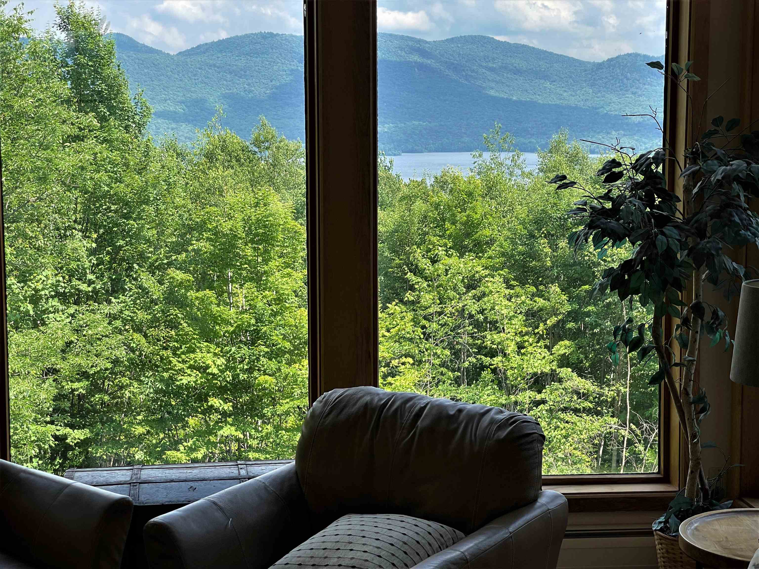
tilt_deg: -7.6
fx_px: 1403
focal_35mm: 64
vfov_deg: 22.9
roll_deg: +0.2
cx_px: 380
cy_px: 284
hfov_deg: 30.3
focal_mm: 7.5
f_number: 2.2
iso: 20
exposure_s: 1/266
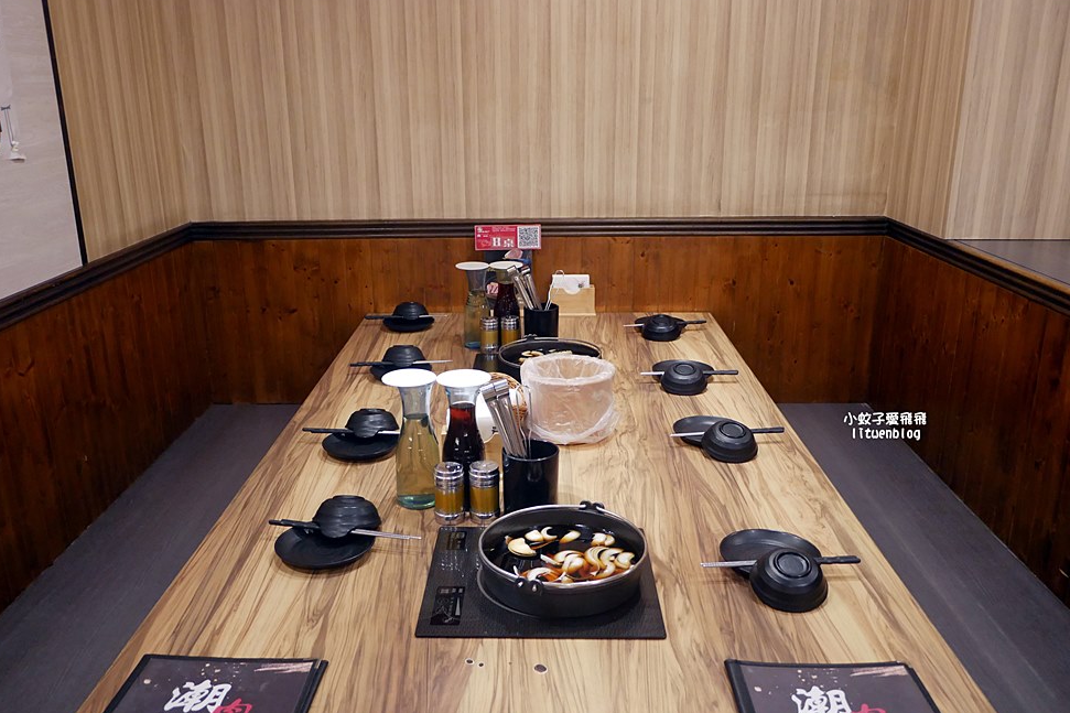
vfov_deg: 43.5
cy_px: 402
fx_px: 891
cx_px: 545
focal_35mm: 30
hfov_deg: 61.9
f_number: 2.5
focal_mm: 14
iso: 1000
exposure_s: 1/60
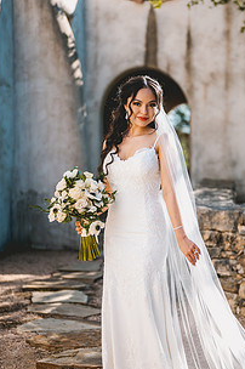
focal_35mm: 74
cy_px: 204
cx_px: 151
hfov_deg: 18.4
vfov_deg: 27.4
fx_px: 757
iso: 80
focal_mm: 50
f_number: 1.8
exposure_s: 1/2500
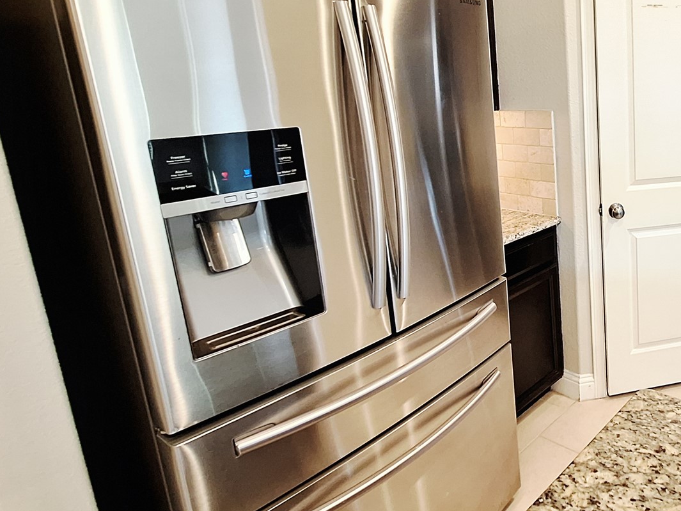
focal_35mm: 25
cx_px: 629
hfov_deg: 58.0
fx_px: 492
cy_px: 182
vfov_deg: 54.1
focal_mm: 1.74
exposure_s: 1/40
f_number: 2.2
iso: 160
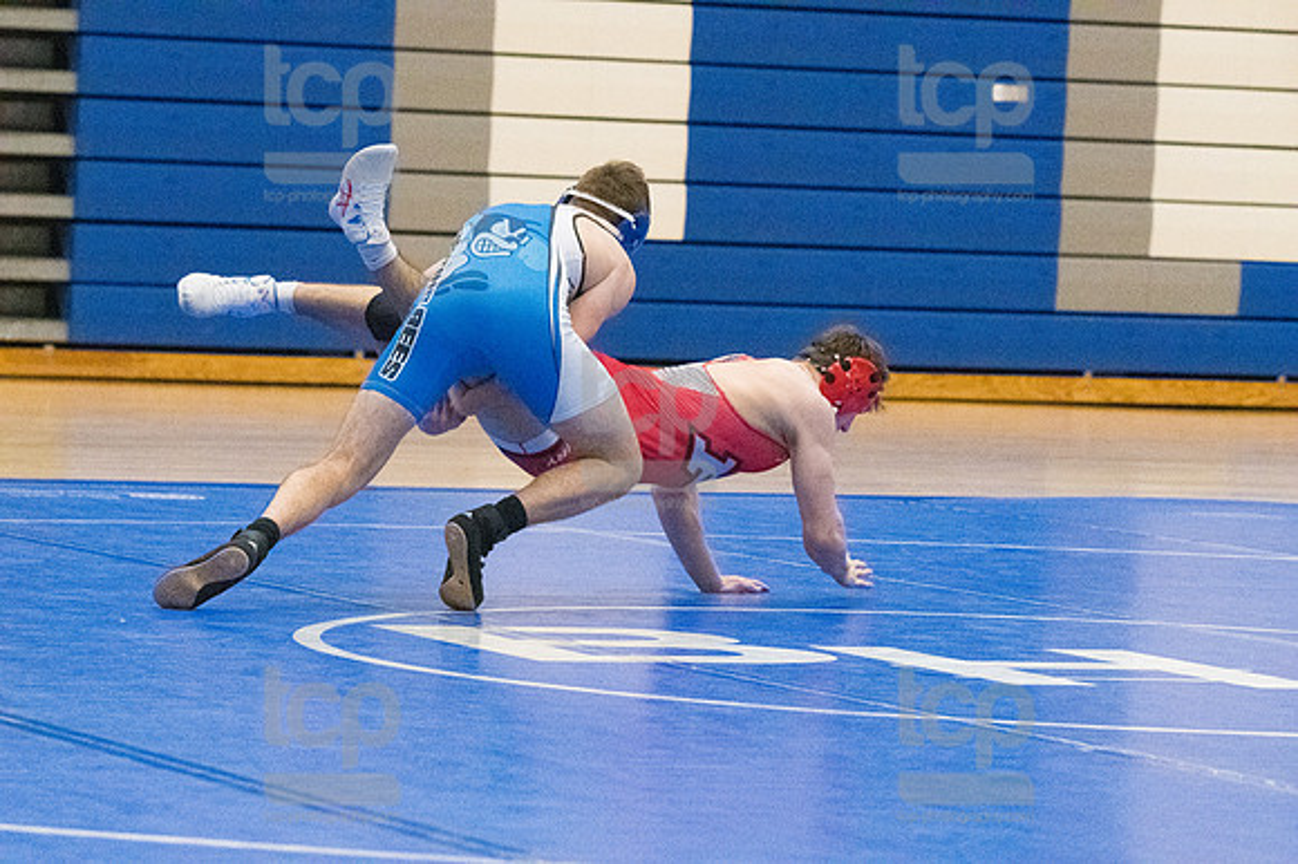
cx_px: 649
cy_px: 432
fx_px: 6738
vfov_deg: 7.3
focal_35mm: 187
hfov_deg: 11.0
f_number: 4.5
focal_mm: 125
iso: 10000
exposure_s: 1/1600
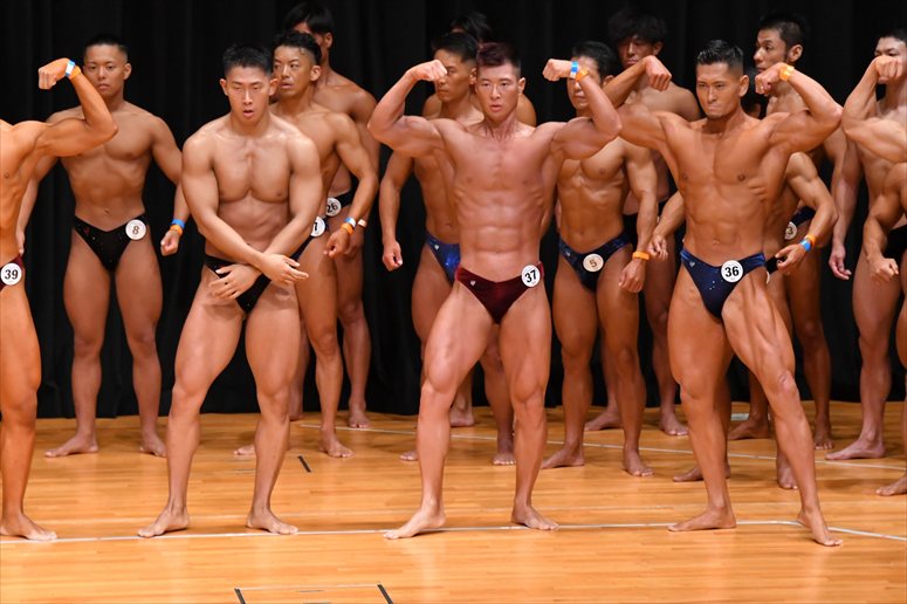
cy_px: 302
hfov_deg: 8.1
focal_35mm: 255
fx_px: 6422
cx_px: 454
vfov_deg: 5.4
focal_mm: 170
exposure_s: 1/400
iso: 5000
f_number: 5.6
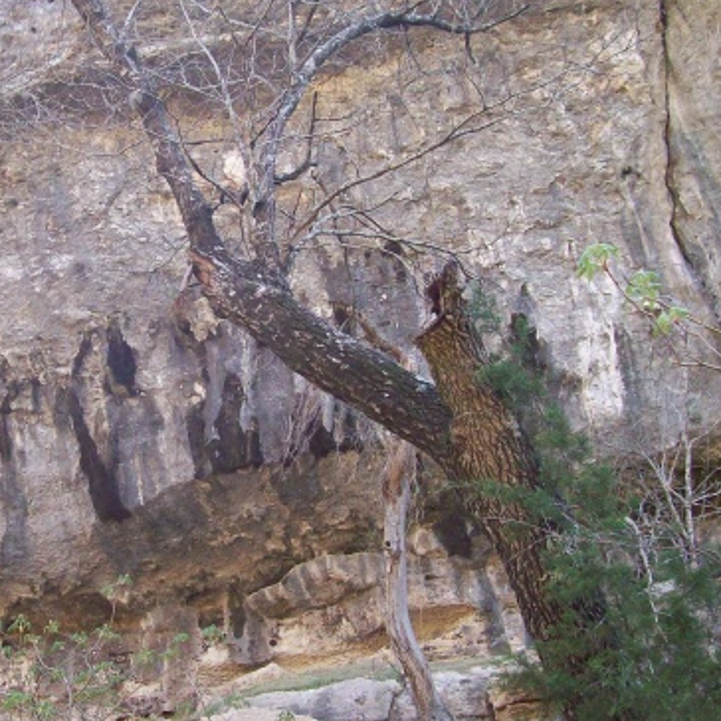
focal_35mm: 56
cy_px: 364
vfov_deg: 30.6
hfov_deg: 29.8
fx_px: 1320
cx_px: 143
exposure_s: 1/151
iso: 200
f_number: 2.7
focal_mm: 6
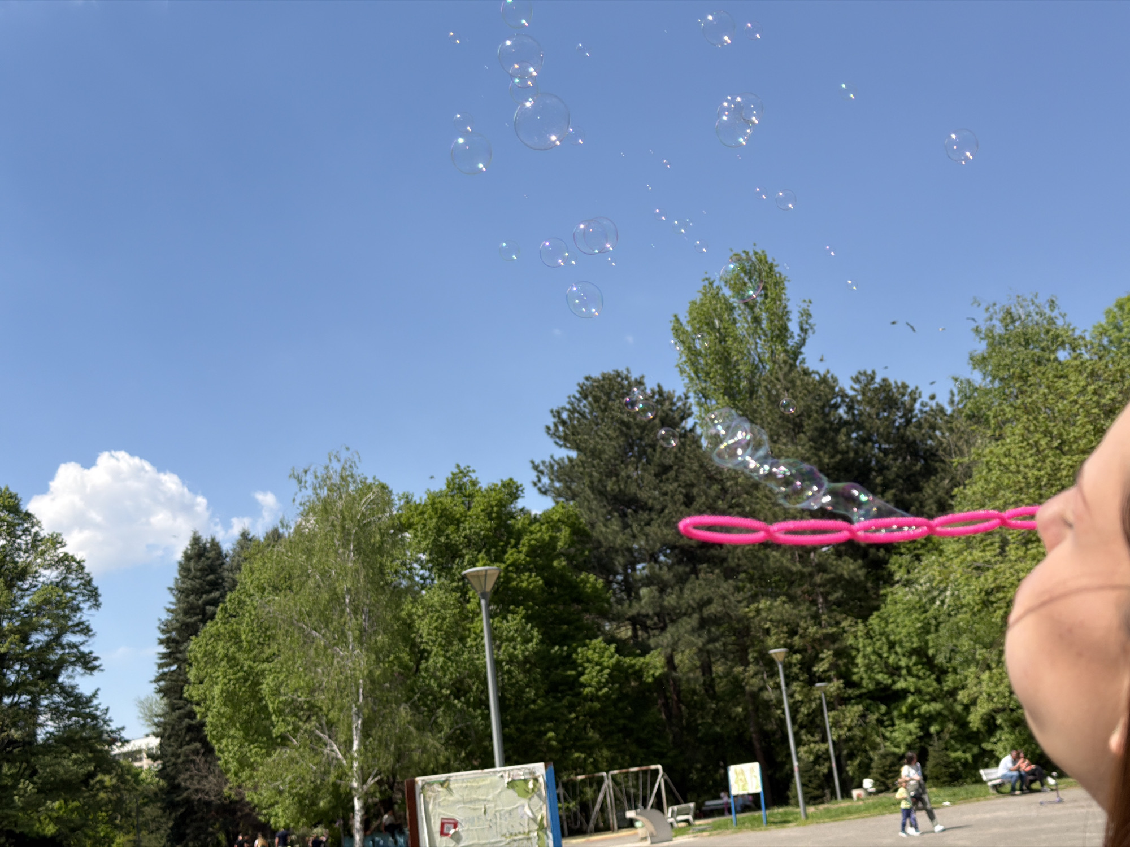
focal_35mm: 48
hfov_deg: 39.7
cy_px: 424
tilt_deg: +14.2
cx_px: 565
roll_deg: +8.1
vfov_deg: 30.3
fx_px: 1567
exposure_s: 1/4587
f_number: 1.78
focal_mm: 6.76
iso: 64
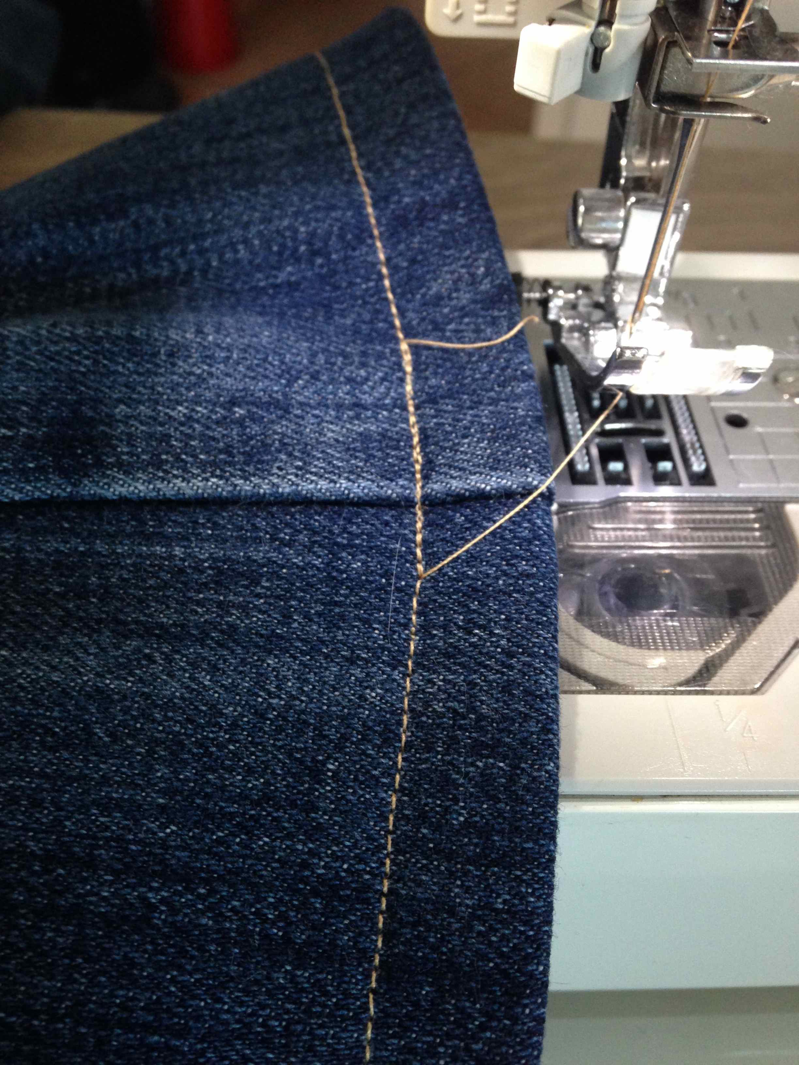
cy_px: 532
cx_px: 400
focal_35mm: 33
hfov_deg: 42.9
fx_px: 1016
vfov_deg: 55.4
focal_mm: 4.12
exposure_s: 1/20
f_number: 2.4
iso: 160
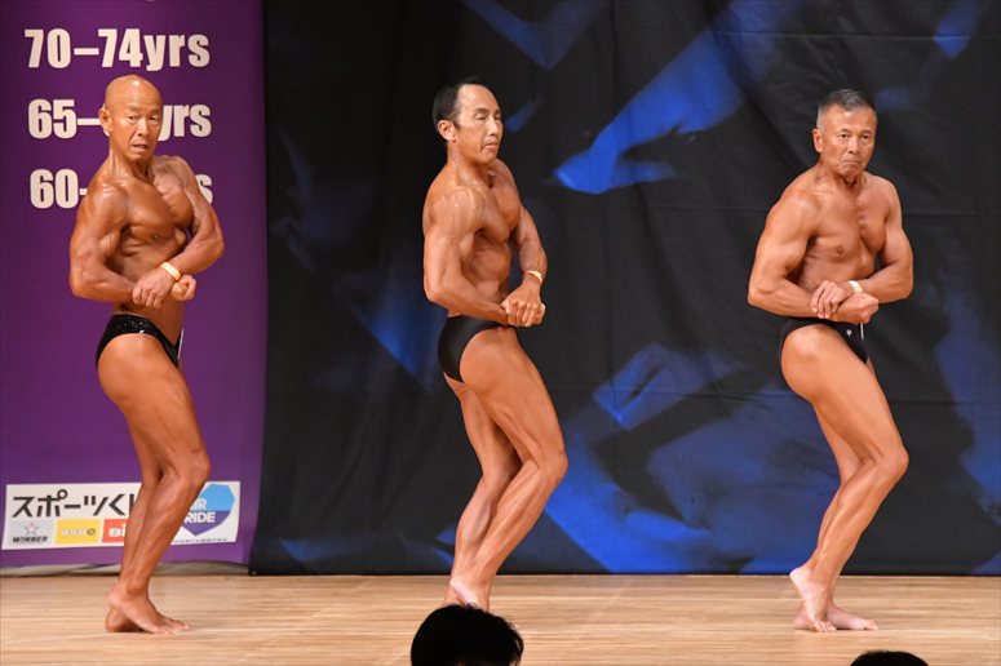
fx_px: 7921
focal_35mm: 285
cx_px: 500
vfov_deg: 4.8
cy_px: 333
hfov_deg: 7.2
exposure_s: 1/400
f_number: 5.6
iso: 6400
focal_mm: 190
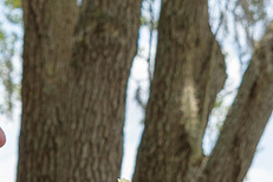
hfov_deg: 9.9
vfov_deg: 6.6
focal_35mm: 207
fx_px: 1570
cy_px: 203
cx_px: 103
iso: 200
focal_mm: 55
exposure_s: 1/250
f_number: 8
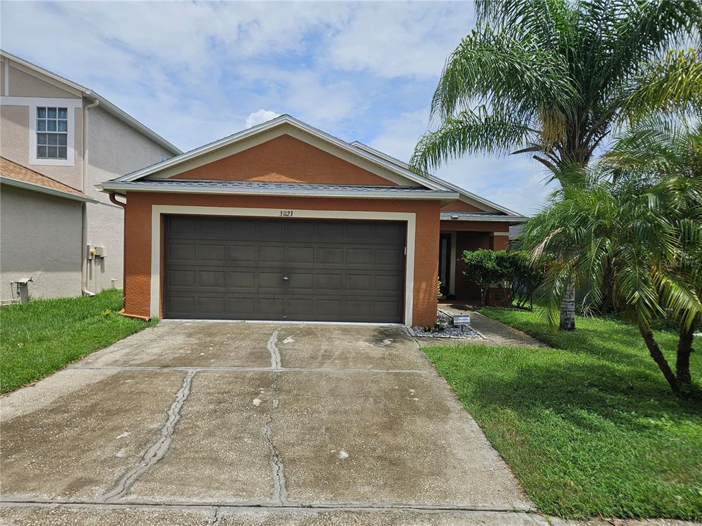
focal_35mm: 23
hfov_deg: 73.9
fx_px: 466
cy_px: 263
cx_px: 351
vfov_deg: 58.9
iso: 25
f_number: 1.8
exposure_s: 1/2812
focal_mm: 5.4
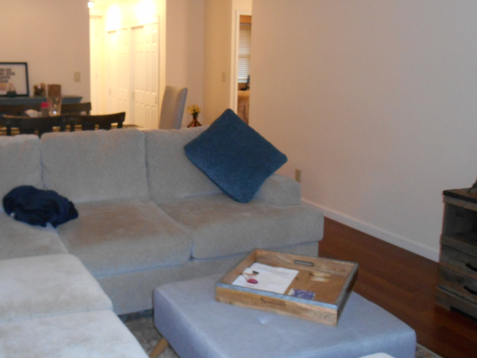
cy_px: 146
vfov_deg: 37.6
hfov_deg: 48.5
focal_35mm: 38
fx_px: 524
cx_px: 177
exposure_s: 1/25
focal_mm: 4.7
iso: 320
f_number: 3.4
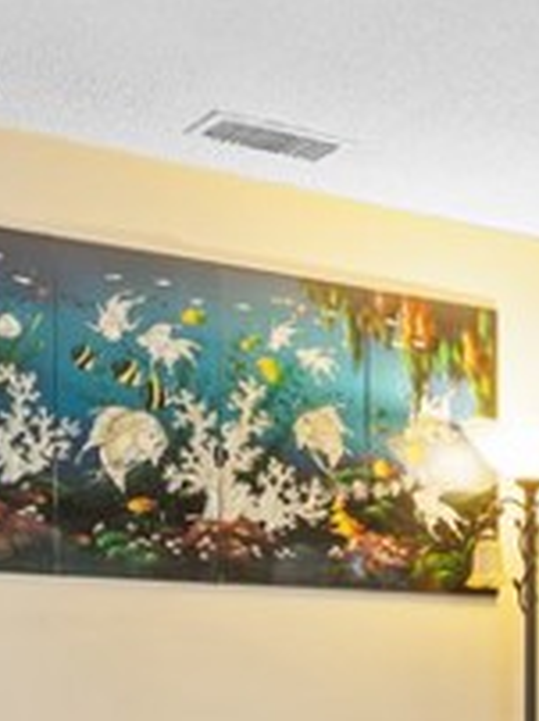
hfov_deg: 17.4
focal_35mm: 78
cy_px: 837
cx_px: 753
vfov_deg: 23.2
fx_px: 1623
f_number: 9
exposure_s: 10
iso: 100
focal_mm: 16
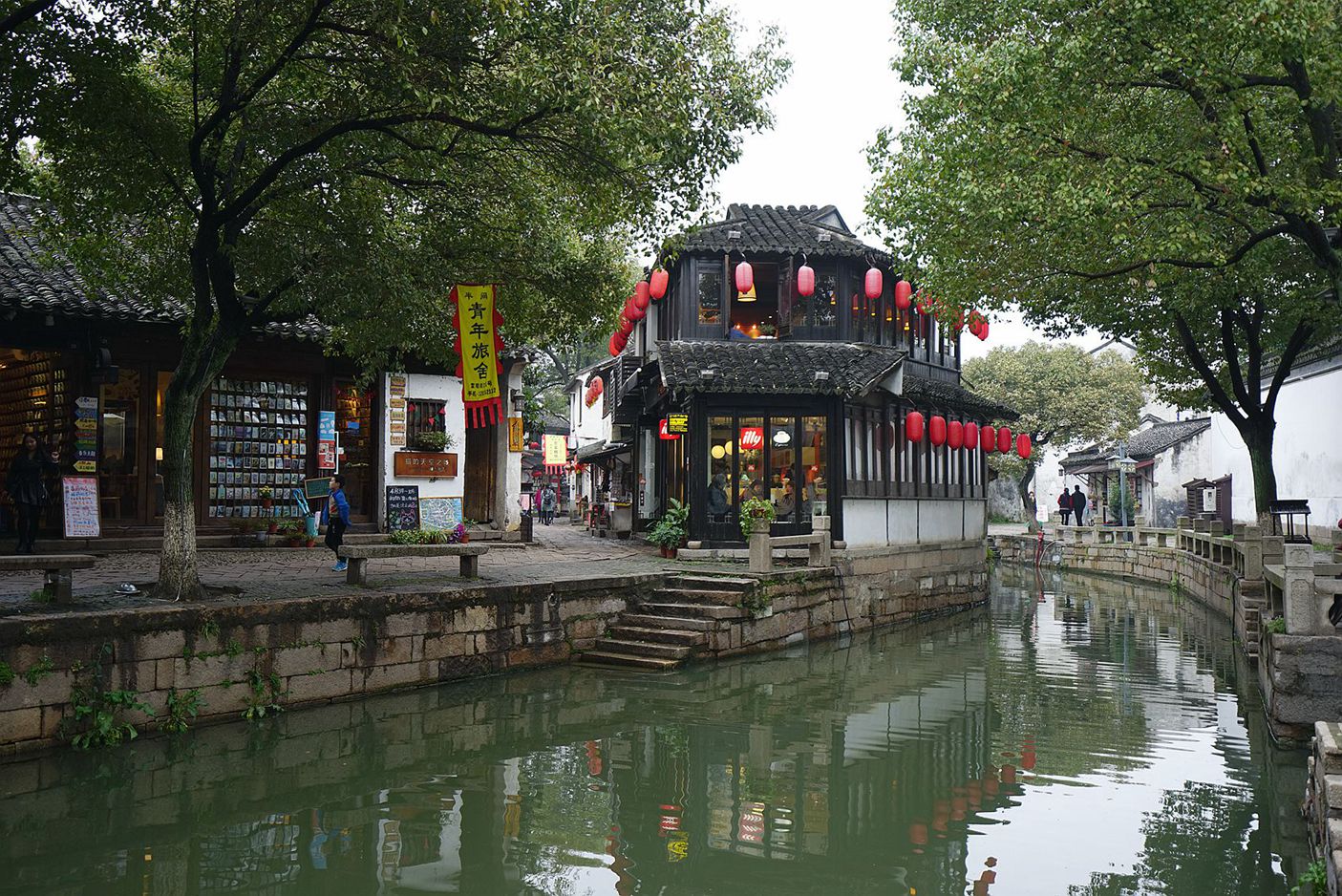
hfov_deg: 54.4
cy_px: 448
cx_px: 671
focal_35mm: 35
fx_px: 1305
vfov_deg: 37.9
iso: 250
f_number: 4
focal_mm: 35
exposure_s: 1/80
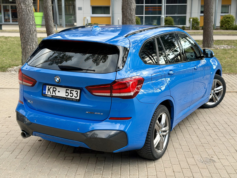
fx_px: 329
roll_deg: +0.6
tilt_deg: -12.9
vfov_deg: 30.3
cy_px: 89
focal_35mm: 48
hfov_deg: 39.7
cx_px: 118
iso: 64
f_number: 1.78
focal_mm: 6.76
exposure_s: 1/490
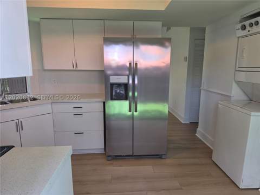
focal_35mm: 23
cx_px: 130
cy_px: 98
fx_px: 173
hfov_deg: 73.9
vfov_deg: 58.9
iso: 50
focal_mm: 6.5
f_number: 1.4
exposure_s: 1/180
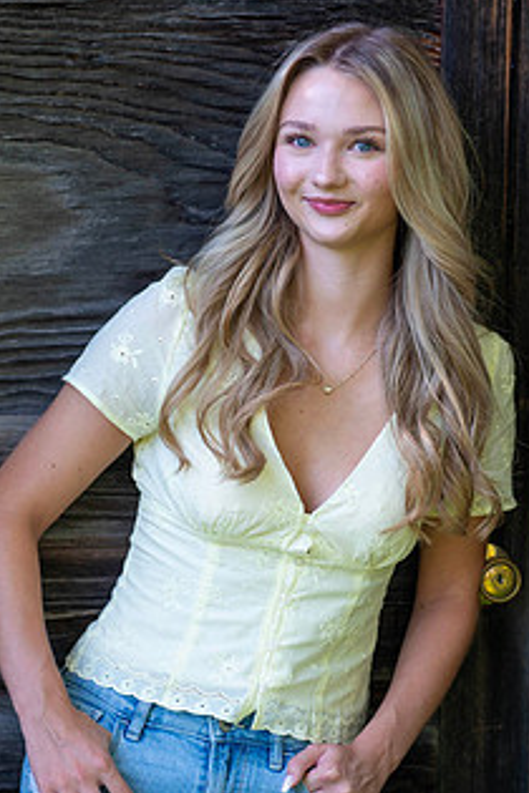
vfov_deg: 12.8
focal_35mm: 160
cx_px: 315
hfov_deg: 8.6
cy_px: 493
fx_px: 3526
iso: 160
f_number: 4
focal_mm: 112
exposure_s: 1/320
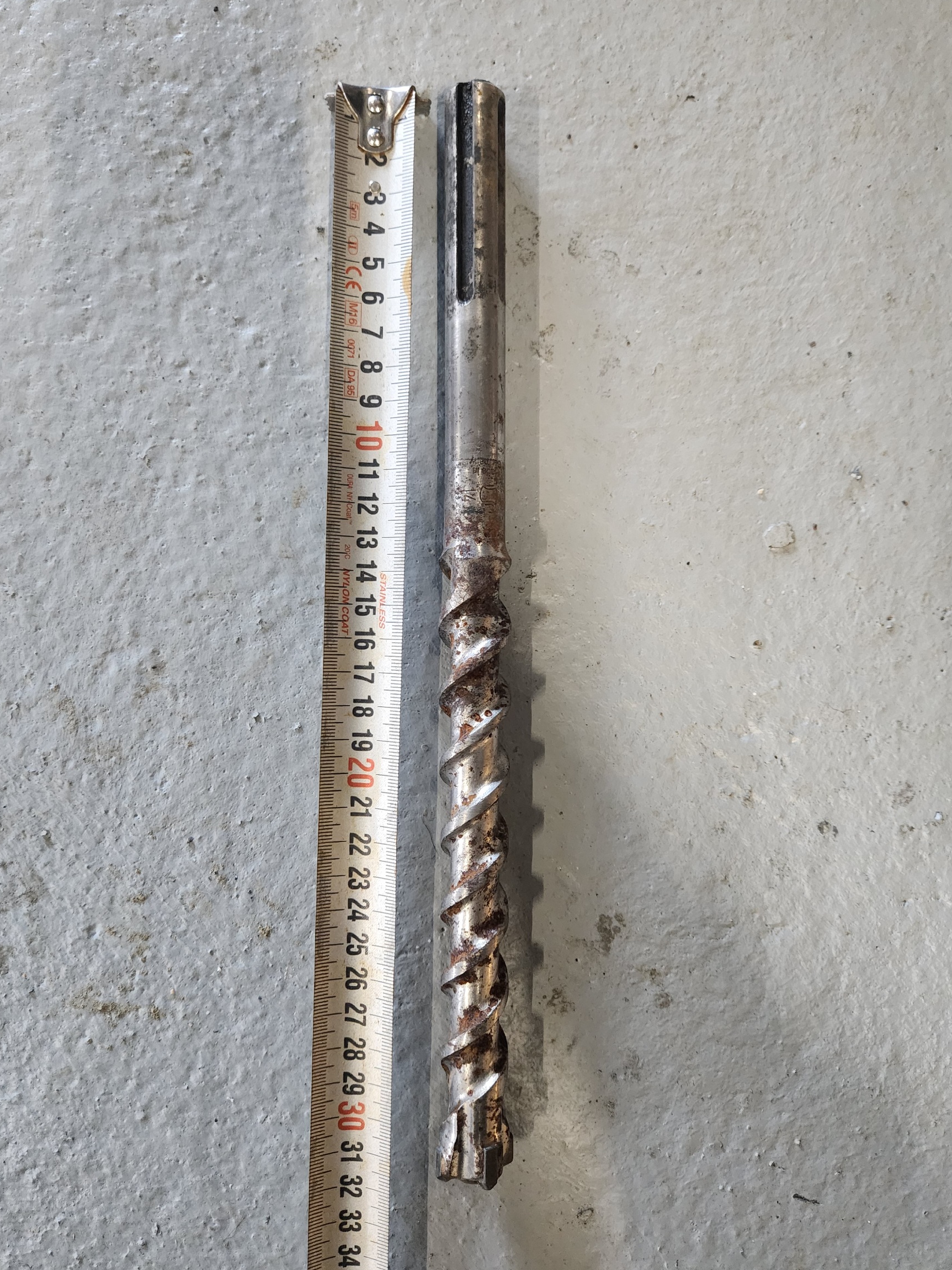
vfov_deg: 71.6
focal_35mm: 24
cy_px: 623
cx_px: 464
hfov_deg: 56.8
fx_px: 880
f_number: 1.8
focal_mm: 5.4
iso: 1000
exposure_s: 1/100
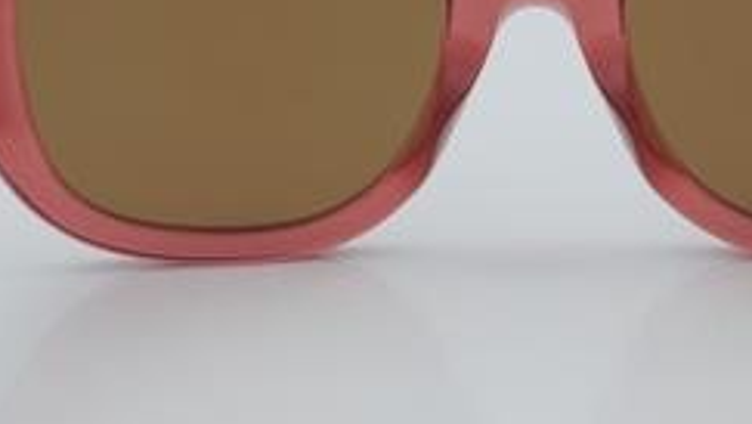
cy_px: 56
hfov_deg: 15.1
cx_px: 535
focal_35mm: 142
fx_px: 2830
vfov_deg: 8.5
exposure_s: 1/4
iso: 100
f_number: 32
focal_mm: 55
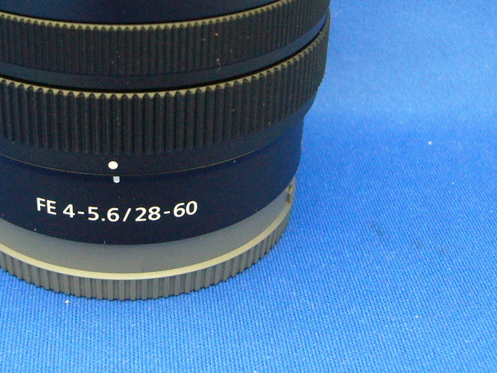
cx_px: 130
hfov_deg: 30.3
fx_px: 904
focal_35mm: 63
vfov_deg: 23.0
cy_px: 76
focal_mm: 5.8
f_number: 2.8
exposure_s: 1/8
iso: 200
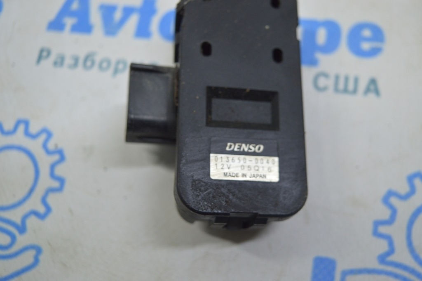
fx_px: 545
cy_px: 140
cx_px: 211
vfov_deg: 28.9
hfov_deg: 42.4
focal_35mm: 46
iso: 400
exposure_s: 1/40
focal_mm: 31
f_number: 4.2
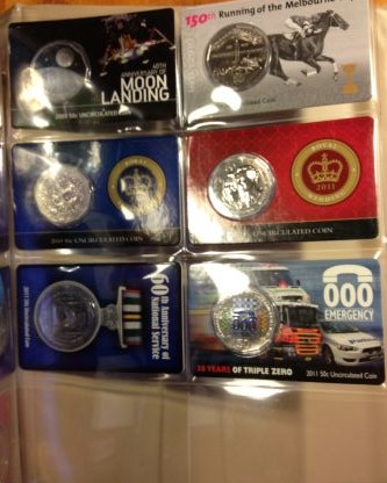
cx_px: 194
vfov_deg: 49.1
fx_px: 530
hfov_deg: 40.1
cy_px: 253
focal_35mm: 37
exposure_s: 1/20
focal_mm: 4.28
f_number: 2.4
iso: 125
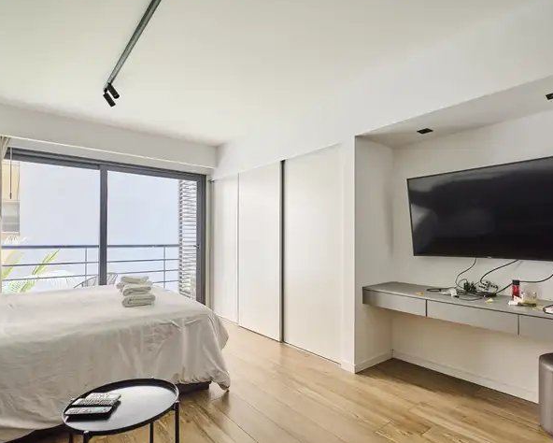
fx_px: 311
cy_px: 238
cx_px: 290
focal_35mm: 19
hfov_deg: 83.2
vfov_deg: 70.8
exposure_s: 1/30
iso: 100
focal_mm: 15
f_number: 2.8
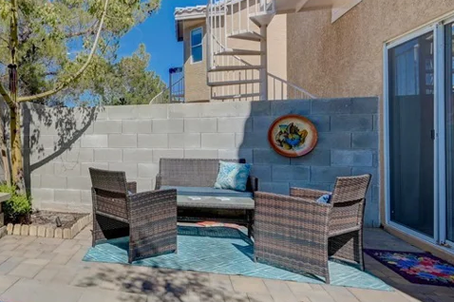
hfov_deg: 53.5
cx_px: 38
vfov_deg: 43.5
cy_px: 136
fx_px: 378
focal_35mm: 30
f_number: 9
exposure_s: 1/1000
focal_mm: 14
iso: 400
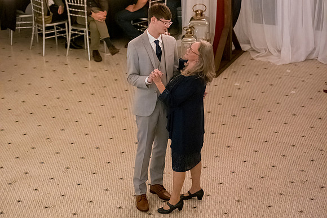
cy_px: 109
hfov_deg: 28.8
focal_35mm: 70
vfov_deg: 19.5
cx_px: 164
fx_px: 636
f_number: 2.8
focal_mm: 70
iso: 6400
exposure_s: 1/80
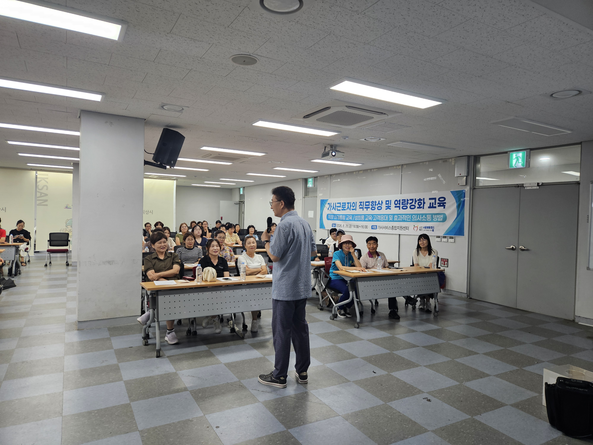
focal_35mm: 23
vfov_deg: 58.9
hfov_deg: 73.9
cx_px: 296
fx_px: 394
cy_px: 222
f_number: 1.8
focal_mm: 5.4
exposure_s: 1/120
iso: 125
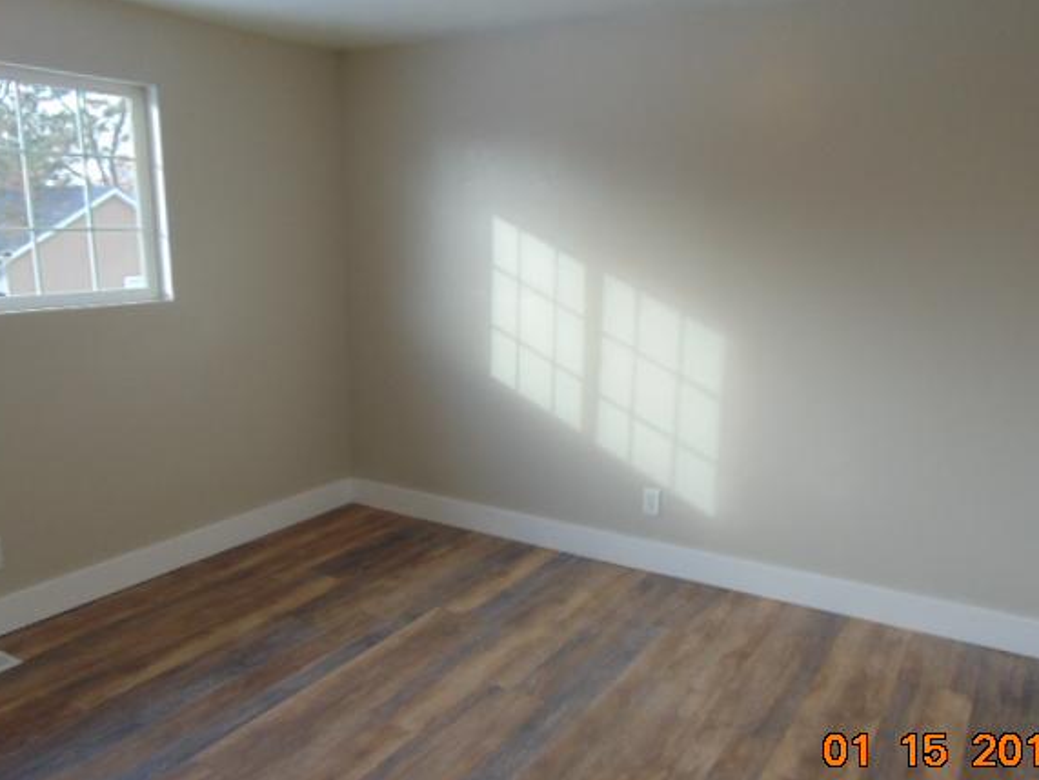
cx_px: 559
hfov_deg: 63.3
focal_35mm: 28
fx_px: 841
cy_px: 404
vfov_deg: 49.8
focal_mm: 4.5
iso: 80
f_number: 3
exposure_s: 1/60
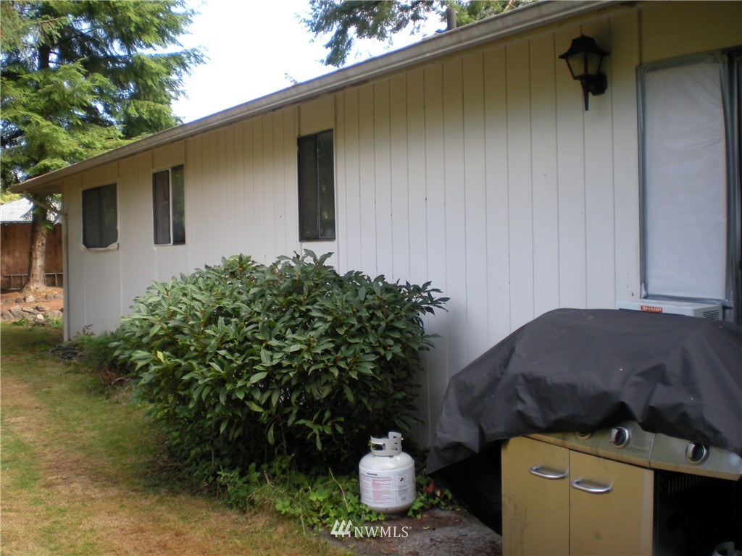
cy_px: 278
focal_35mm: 38
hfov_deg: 49.0
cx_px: 371
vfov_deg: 37.7
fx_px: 815
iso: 64
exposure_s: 1/89.6
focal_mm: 6.3
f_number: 3.1
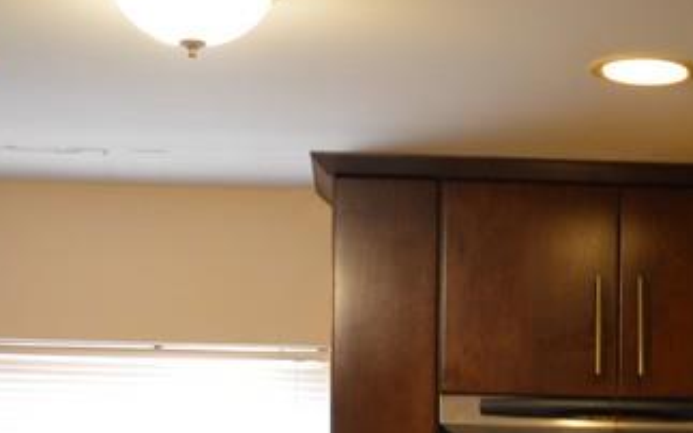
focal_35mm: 109
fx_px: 2059
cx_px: 669
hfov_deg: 18.7
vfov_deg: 11.3
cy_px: 732
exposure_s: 1/15
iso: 400
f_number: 3.5
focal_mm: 18
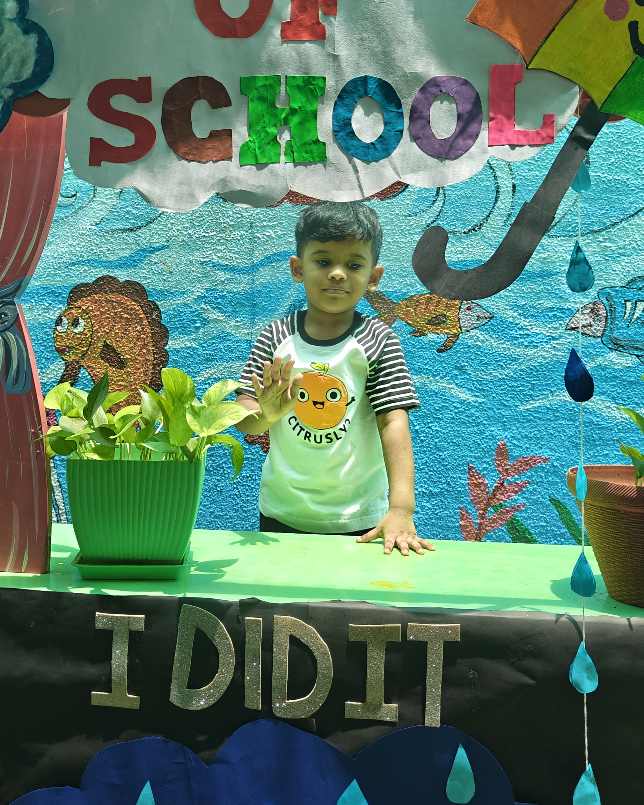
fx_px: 905
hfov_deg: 39.2
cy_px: 304
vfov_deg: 47.5
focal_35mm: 38
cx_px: 312
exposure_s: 1/200
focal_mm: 5.59
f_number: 1.8
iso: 160
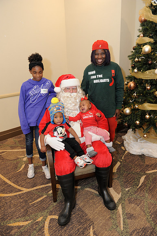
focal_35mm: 26
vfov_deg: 69.4
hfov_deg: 49.5
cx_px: 78
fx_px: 170
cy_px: 118
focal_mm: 26
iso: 1600
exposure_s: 1/100
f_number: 4
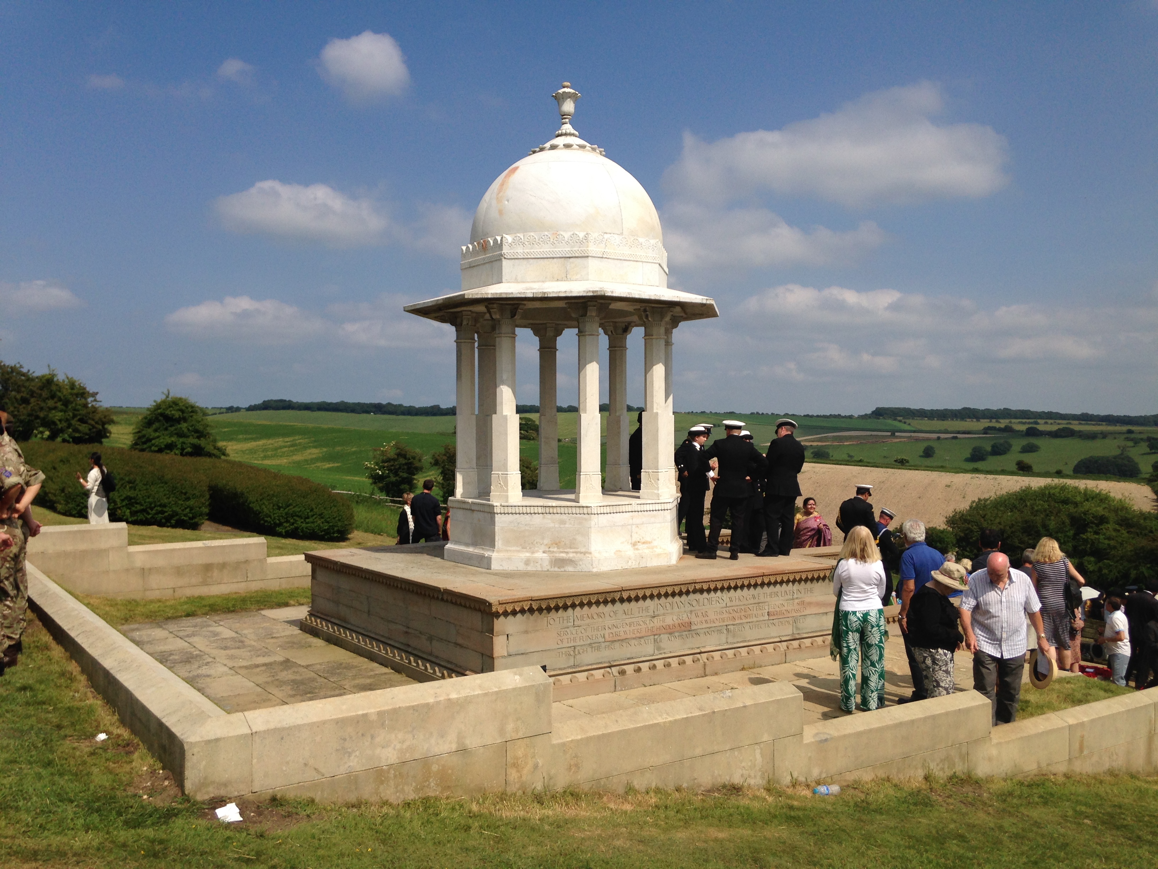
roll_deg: +0.0
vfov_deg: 42.9
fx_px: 1104
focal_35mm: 33
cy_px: 434
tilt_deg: -1.6
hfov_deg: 55.4
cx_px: 579
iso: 50
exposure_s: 1/3195
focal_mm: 4.12
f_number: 2.4
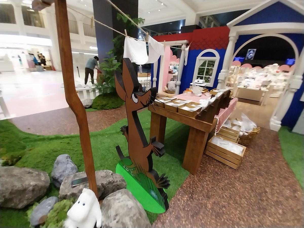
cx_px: 152
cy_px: 114
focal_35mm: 13
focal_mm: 1.3
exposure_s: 1/40
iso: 161
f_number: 2.2
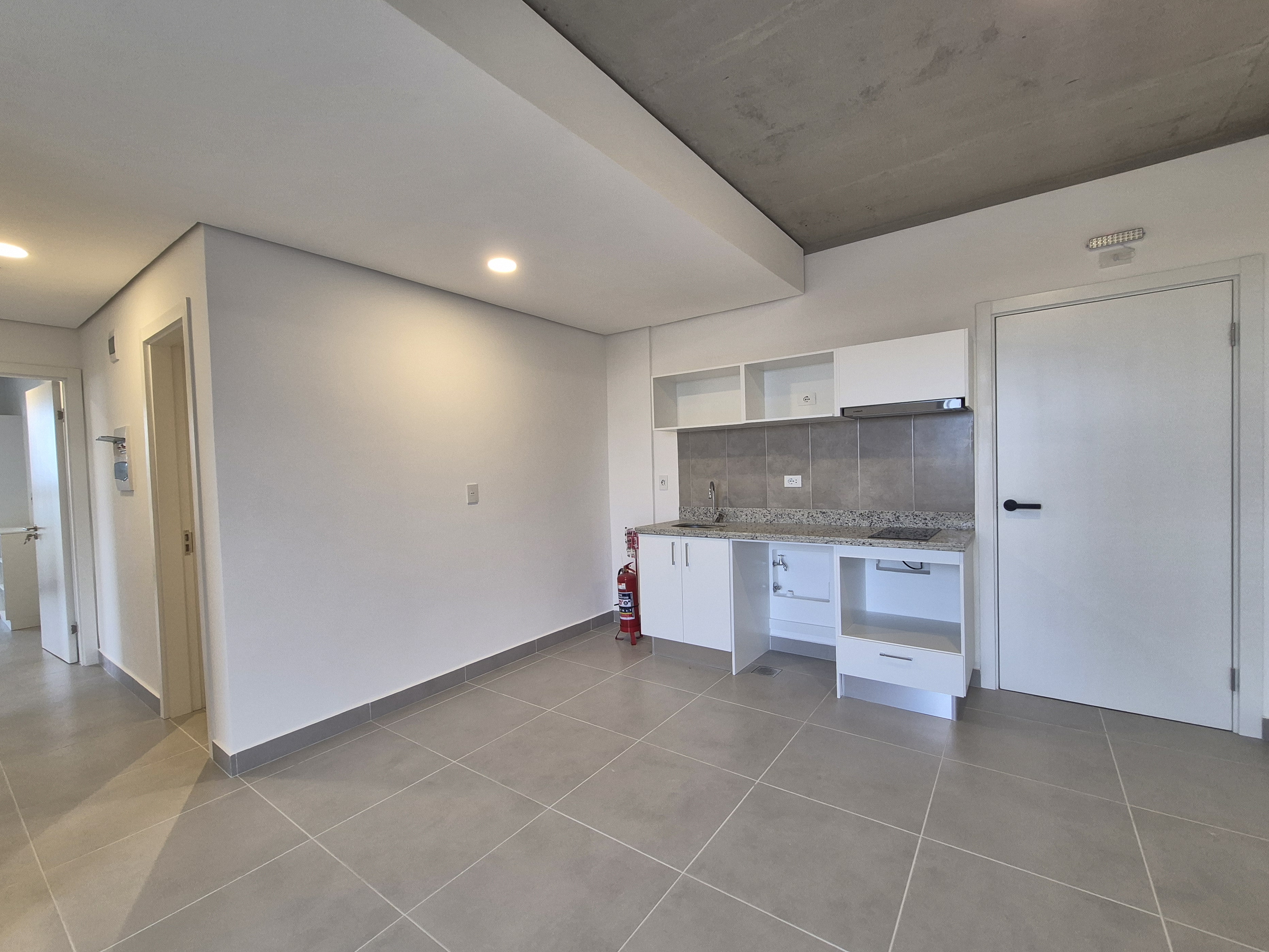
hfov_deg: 102.1
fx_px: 513
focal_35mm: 14
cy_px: 493
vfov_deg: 85.6
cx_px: 628
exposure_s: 1/50
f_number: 2.2
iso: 160
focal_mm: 1.74
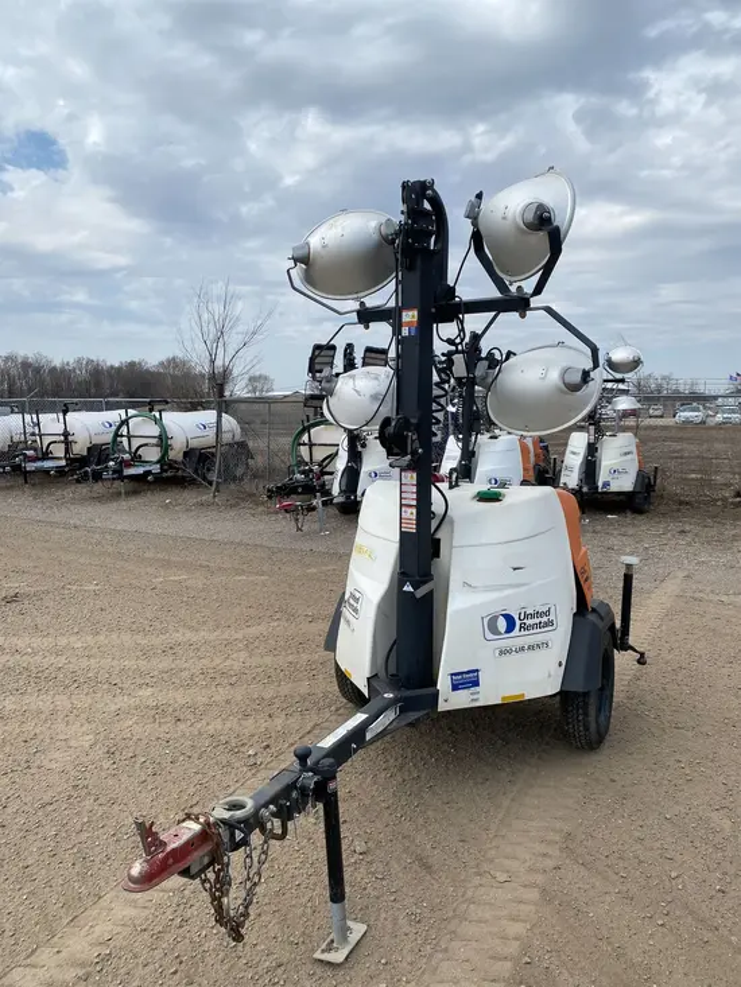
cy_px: 494
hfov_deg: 53.1
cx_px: 370
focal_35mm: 26
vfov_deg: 67.3
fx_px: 742
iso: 32
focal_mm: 4.25
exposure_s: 1/3401
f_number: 1.8
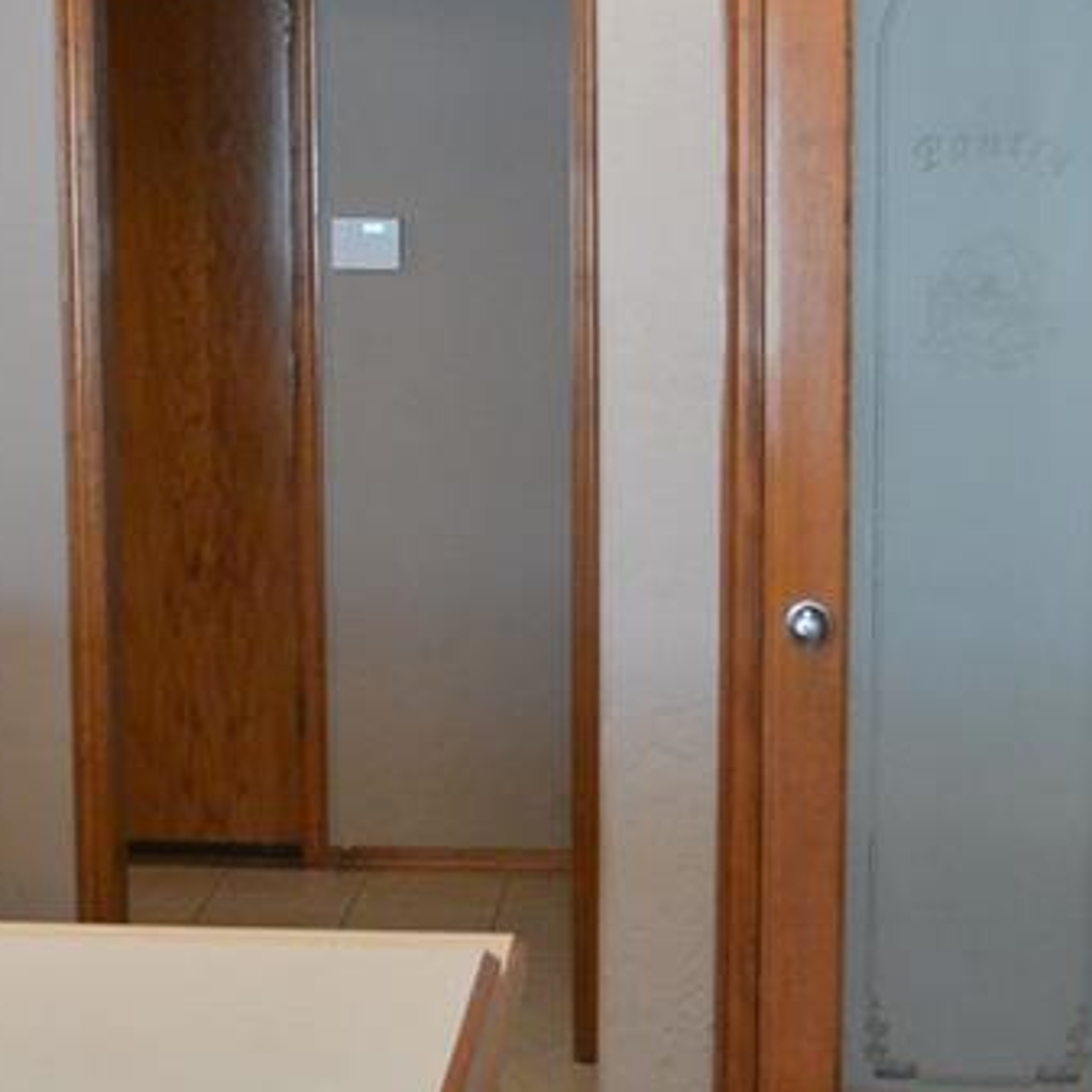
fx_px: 2677
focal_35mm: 75
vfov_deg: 23.0
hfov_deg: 22.9
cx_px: 340
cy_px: 450
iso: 800
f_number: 3.5
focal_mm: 11
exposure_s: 1/60
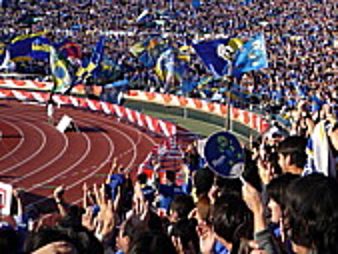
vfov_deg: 19.8
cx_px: 284
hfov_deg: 26.7
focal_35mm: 71
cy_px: -26
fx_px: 694
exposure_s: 1/640
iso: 100
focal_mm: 4.4
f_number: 4
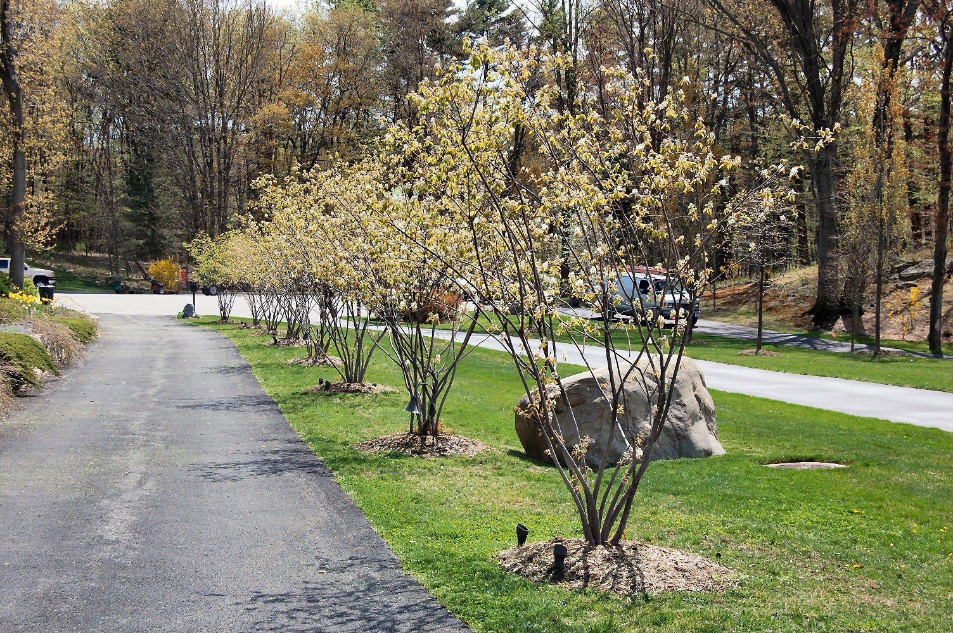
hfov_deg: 35.1
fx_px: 1508
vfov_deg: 23.7
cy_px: 316
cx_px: 476
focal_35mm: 57
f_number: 9
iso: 200
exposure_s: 1/320
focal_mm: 38
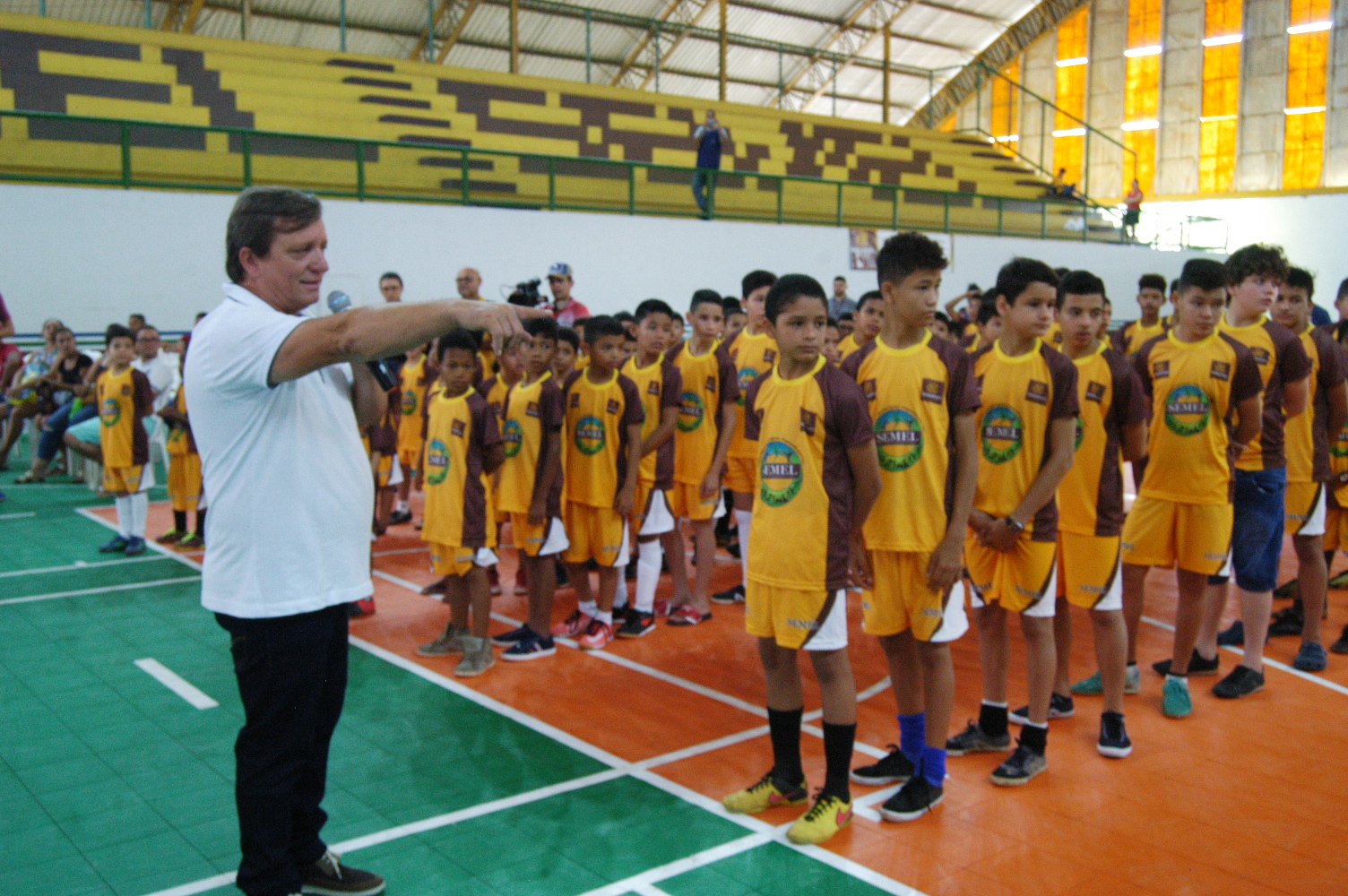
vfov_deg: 38.3
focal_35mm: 34
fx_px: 1291
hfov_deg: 55.1
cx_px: 674
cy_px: 448
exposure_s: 1/45
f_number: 5.6
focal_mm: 23
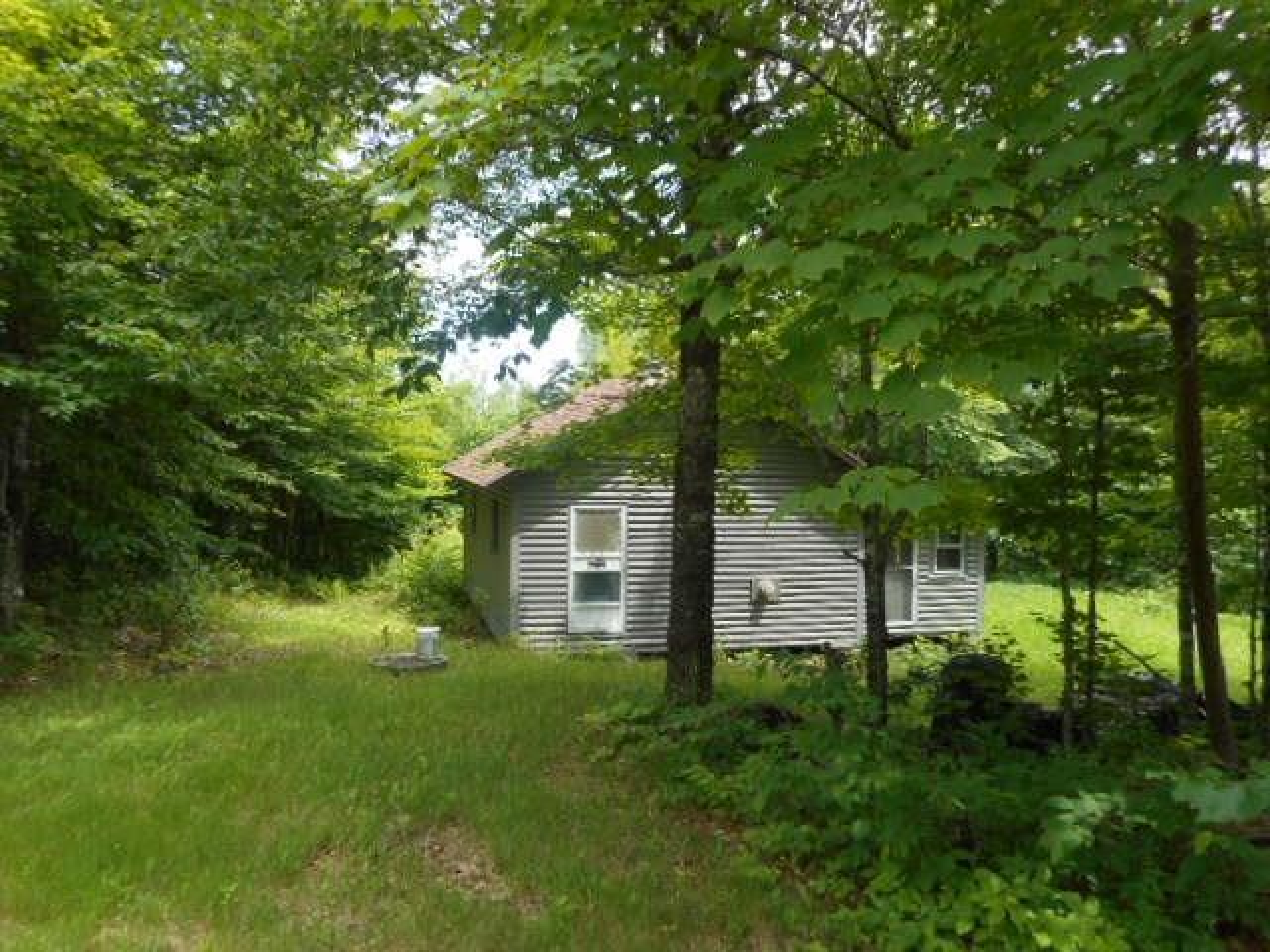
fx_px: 917
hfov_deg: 69.4
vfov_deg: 54.9
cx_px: 635
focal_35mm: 25
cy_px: 476
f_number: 3.7
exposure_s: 1/125
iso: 80
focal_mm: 4.5
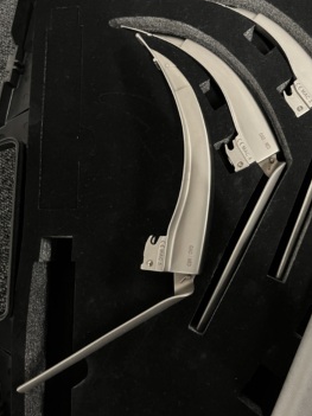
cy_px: 180
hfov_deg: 44.0
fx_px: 385
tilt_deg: -79.2
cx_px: 184
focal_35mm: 32
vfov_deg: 56.6
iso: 640
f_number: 1.6
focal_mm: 5.1
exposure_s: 1/30
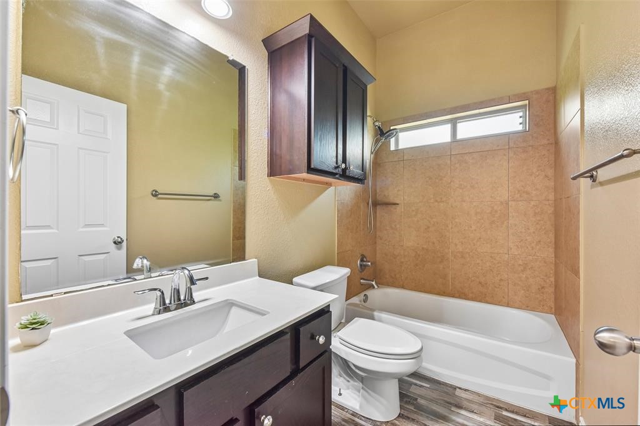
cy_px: 213
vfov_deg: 81.2
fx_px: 249
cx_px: 320
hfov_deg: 104.3
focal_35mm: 14
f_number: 8
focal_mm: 14
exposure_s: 1/15
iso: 450
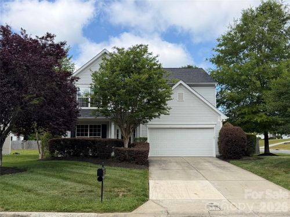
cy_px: 108
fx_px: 201
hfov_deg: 71.6
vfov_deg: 56.8
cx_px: 145
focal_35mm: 24
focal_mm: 6.76
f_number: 1.78
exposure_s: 1/2611
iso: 100
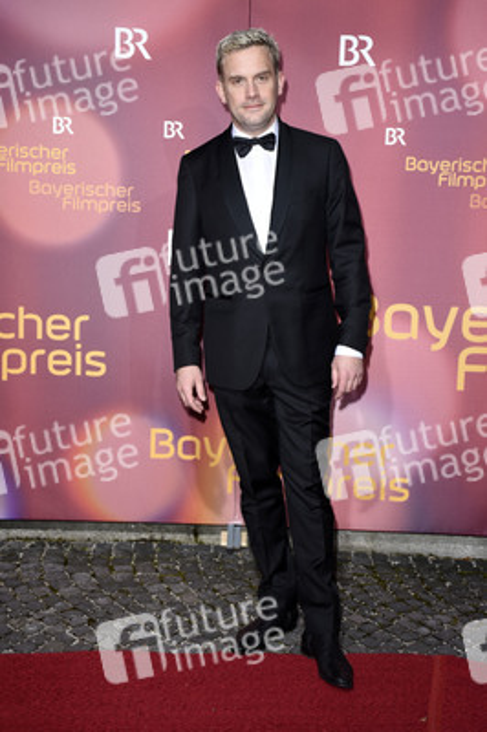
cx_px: 244
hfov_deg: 28.0
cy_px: 366
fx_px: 976
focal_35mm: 48
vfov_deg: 41.1
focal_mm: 32
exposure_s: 1/160
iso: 320
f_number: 6.3
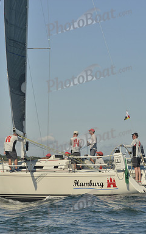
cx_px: 15
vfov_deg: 19.3
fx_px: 686
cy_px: 117
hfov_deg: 12.1
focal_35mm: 108
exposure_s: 1/1250
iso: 400
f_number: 8
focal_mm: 70
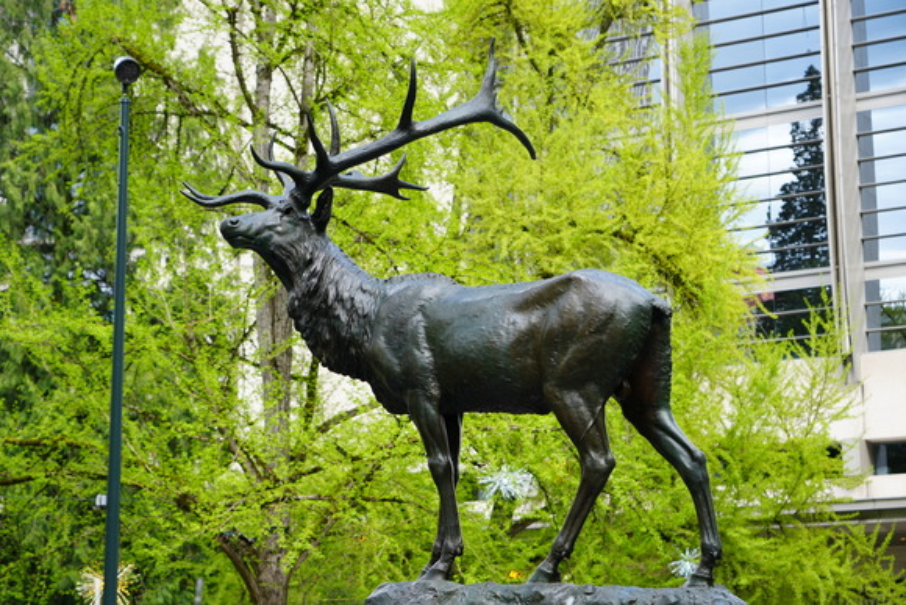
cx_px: 453
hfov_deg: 27.7
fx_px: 1838
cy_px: 302
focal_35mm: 73
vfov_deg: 18.7
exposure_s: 1/100
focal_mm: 73
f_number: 4.5
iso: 100
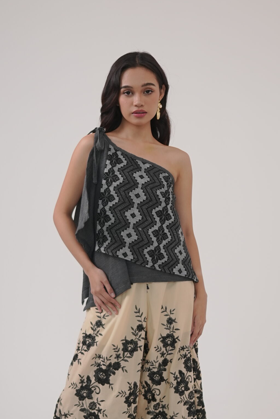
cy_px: 286
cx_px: 128
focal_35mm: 87
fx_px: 1015
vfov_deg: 23.3
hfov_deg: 15.7
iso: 250
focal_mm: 35
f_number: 1.4
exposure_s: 1/200
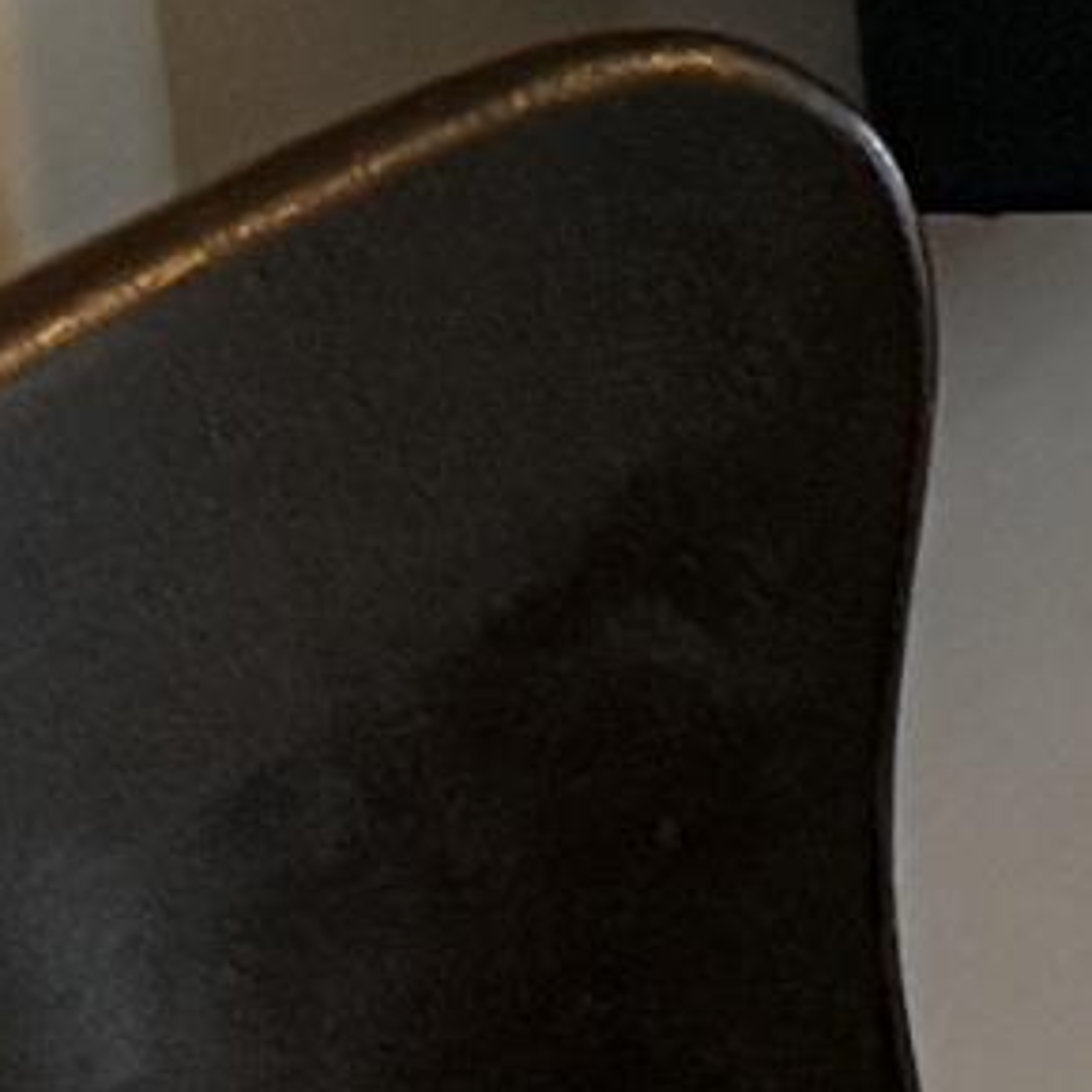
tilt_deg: -10.5
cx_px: 3784
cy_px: -919
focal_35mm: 225
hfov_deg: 6.7
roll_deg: +1.0
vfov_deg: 7.5
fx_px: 8030
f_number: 1.78
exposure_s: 1/60
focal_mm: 6.76
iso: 640
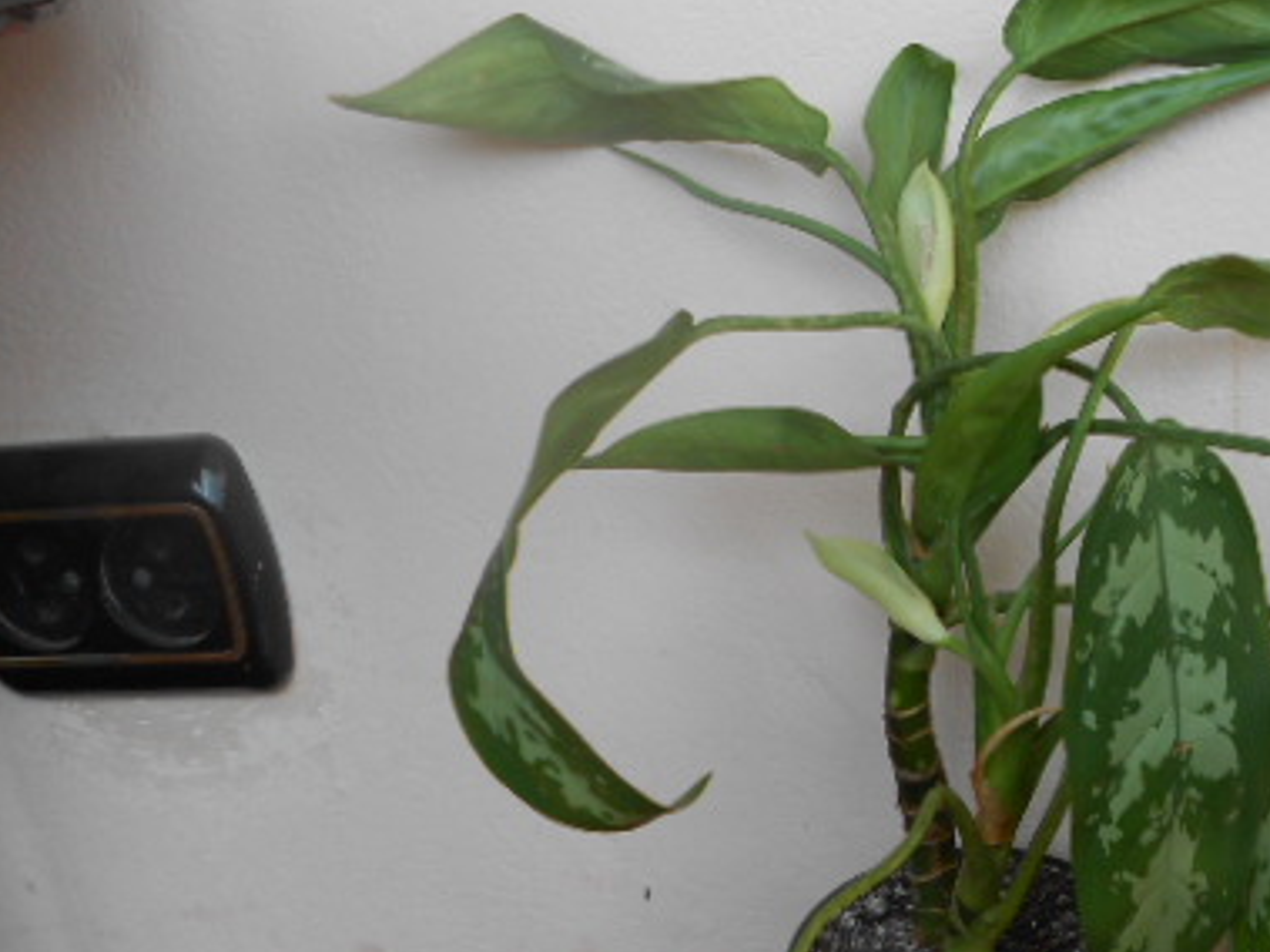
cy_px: 439
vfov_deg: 29.6
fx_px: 1797
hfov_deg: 37.7
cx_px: 989
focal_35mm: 49
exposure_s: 1/80
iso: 80
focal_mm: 5.3
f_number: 3.4
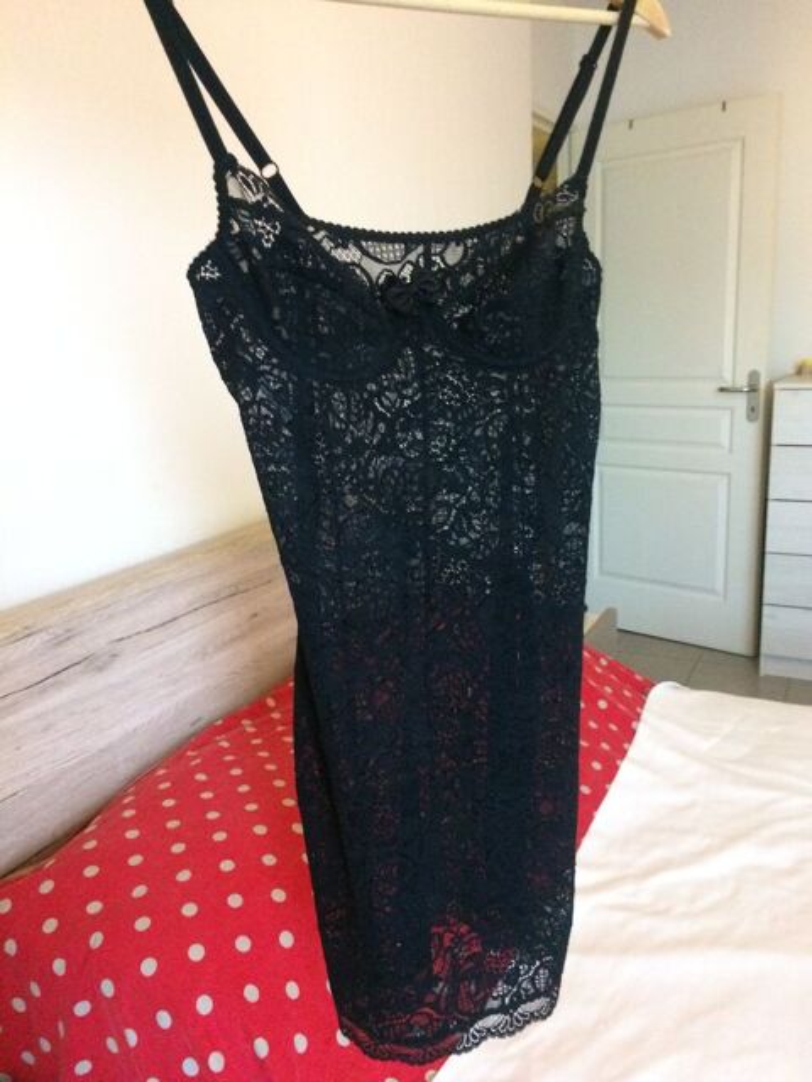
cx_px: 406
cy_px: 541
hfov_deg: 48.2
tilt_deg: -14.7
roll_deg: +4.0
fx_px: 907
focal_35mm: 29
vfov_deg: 61.7
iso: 320
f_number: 2.2
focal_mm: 4.15
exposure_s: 1/17
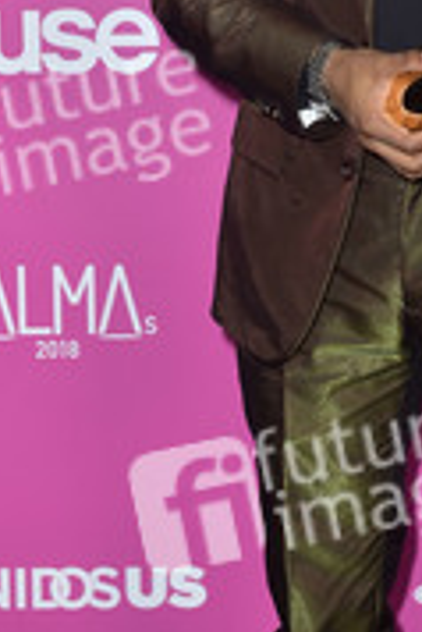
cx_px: 417
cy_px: -43
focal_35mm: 157
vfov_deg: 12.9
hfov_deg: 8.7
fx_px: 2755
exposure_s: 1/250
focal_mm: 70
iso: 320
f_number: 6.3
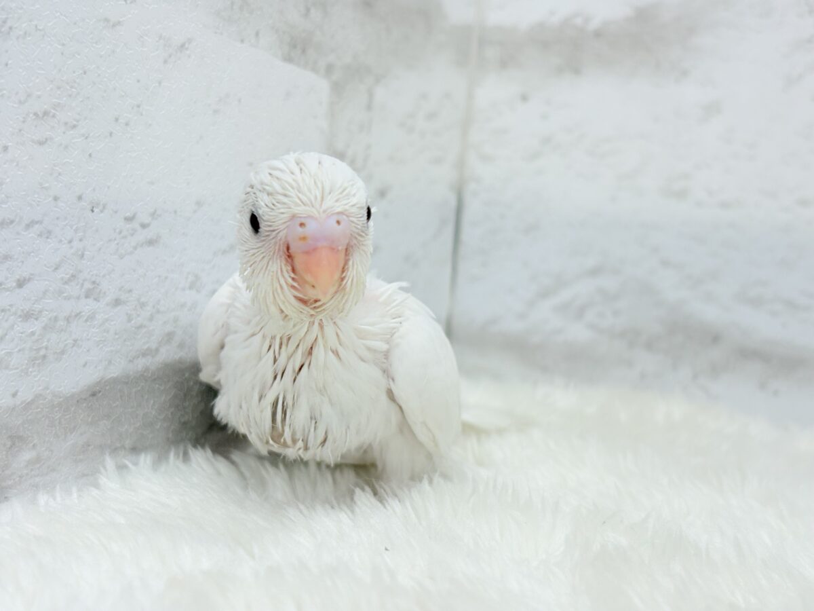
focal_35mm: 52
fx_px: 1223
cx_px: 407
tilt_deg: -6.1
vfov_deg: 28.0
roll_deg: -4.1
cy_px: 306
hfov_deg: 36.8
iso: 50
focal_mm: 5.96
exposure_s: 1/100
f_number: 1.6
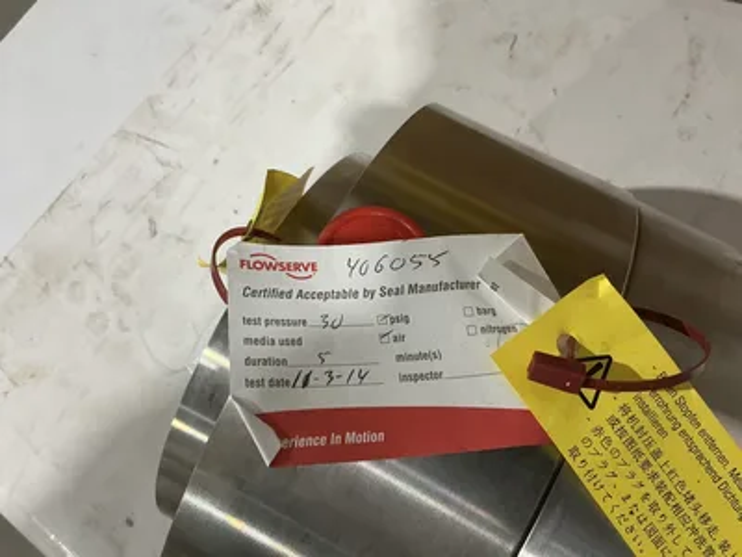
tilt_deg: -82.2
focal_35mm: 28
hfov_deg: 63.4
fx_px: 600
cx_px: 371
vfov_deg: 49.7
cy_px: 278
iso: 125
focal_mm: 3
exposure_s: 1/60
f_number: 1.8
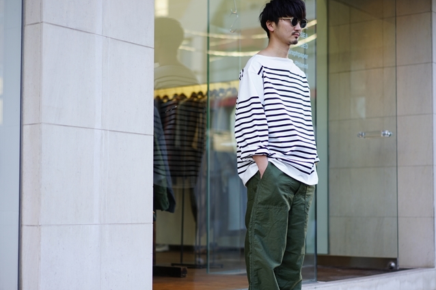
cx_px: 208
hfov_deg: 29.2
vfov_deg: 19.7
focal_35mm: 69
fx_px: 835
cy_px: 165
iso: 100
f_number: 1.8
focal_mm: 55
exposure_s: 1/250
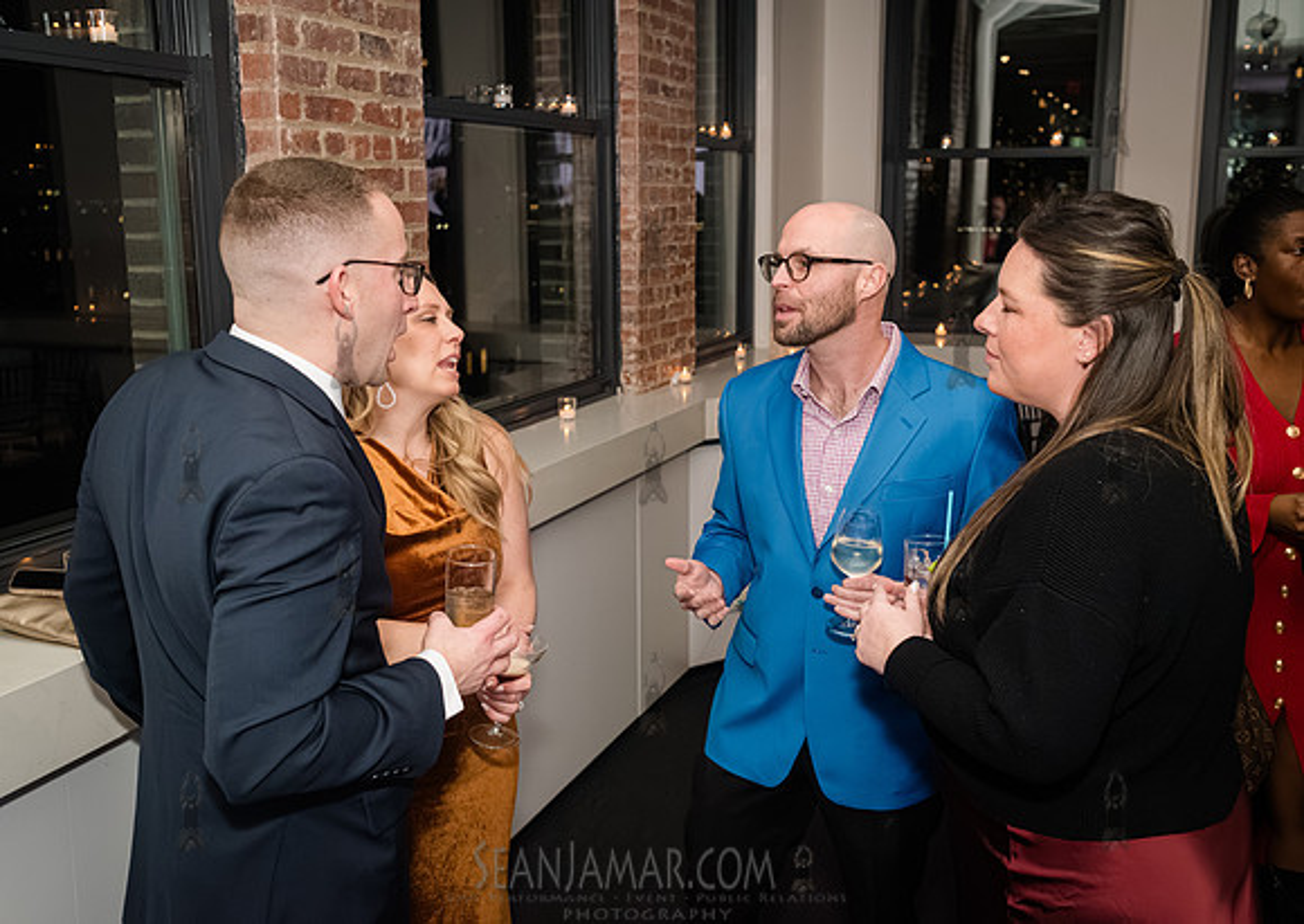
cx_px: 692
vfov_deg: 37.9
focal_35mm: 36
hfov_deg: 51.7
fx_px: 1346
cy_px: 462
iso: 8000
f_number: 5
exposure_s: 1/400
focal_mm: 35
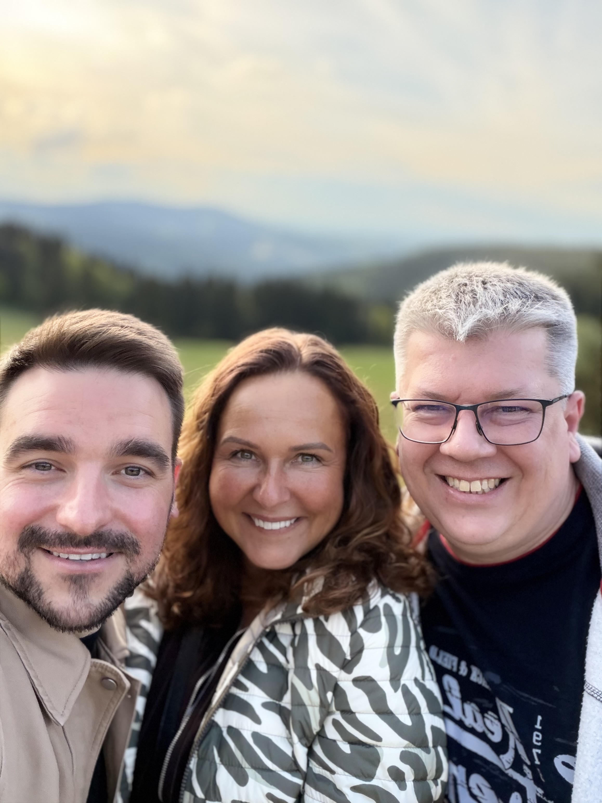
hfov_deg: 46.8
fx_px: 696
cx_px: 301
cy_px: 402
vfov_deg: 60.0
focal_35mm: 30
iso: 80
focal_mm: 2.71
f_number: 1.9
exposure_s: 1/228
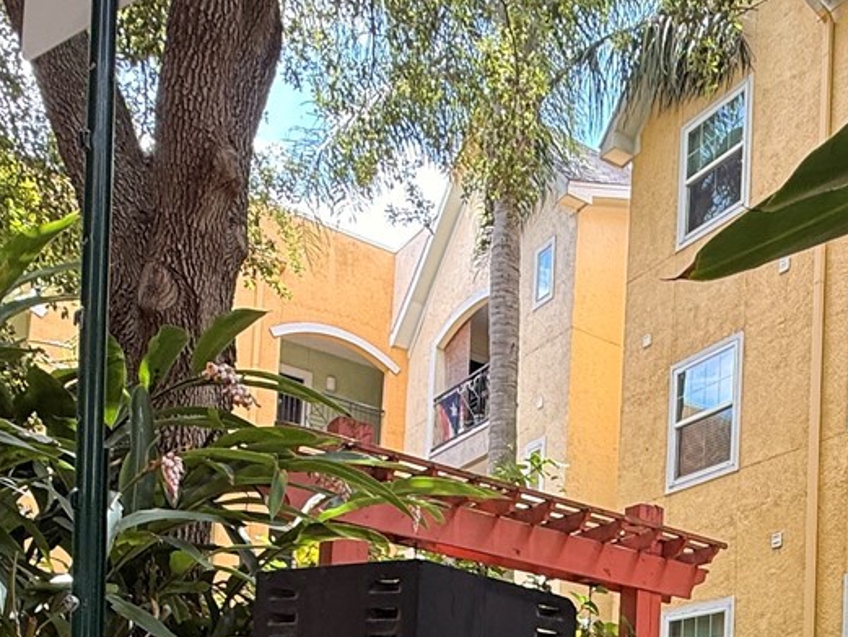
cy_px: 766
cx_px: 671
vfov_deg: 29.0
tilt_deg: +3.3
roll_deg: -2.3
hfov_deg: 42.0
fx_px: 1054
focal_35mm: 43
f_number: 2.2
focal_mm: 2.22
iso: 50
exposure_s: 1/124
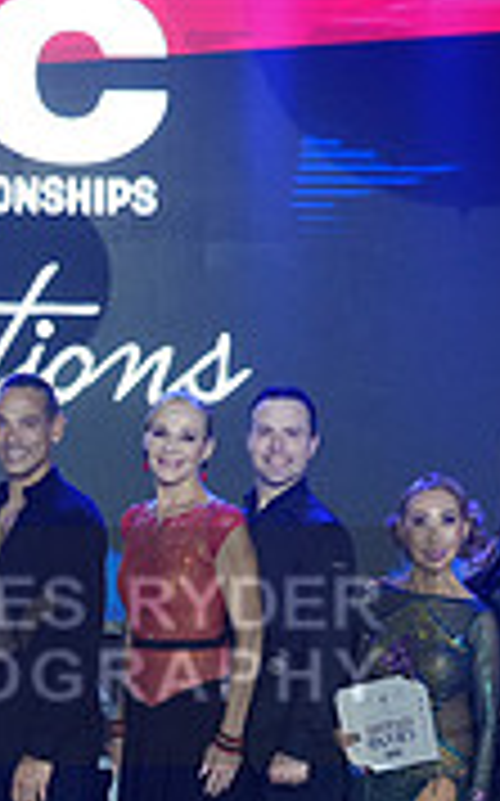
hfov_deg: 12.5
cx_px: -54
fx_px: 2249
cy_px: 646
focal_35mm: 103
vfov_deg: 20.0
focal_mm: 31
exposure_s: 1/640
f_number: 4
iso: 3200
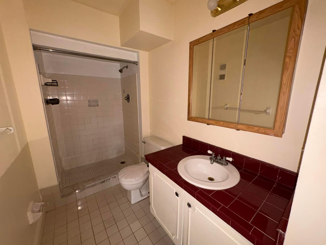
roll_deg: -0.3
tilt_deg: -11.7
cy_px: 122
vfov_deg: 85.7
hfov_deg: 102.1
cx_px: 163
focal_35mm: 14
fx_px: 132
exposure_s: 1/40
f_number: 2.2
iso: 160
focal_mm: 2.22
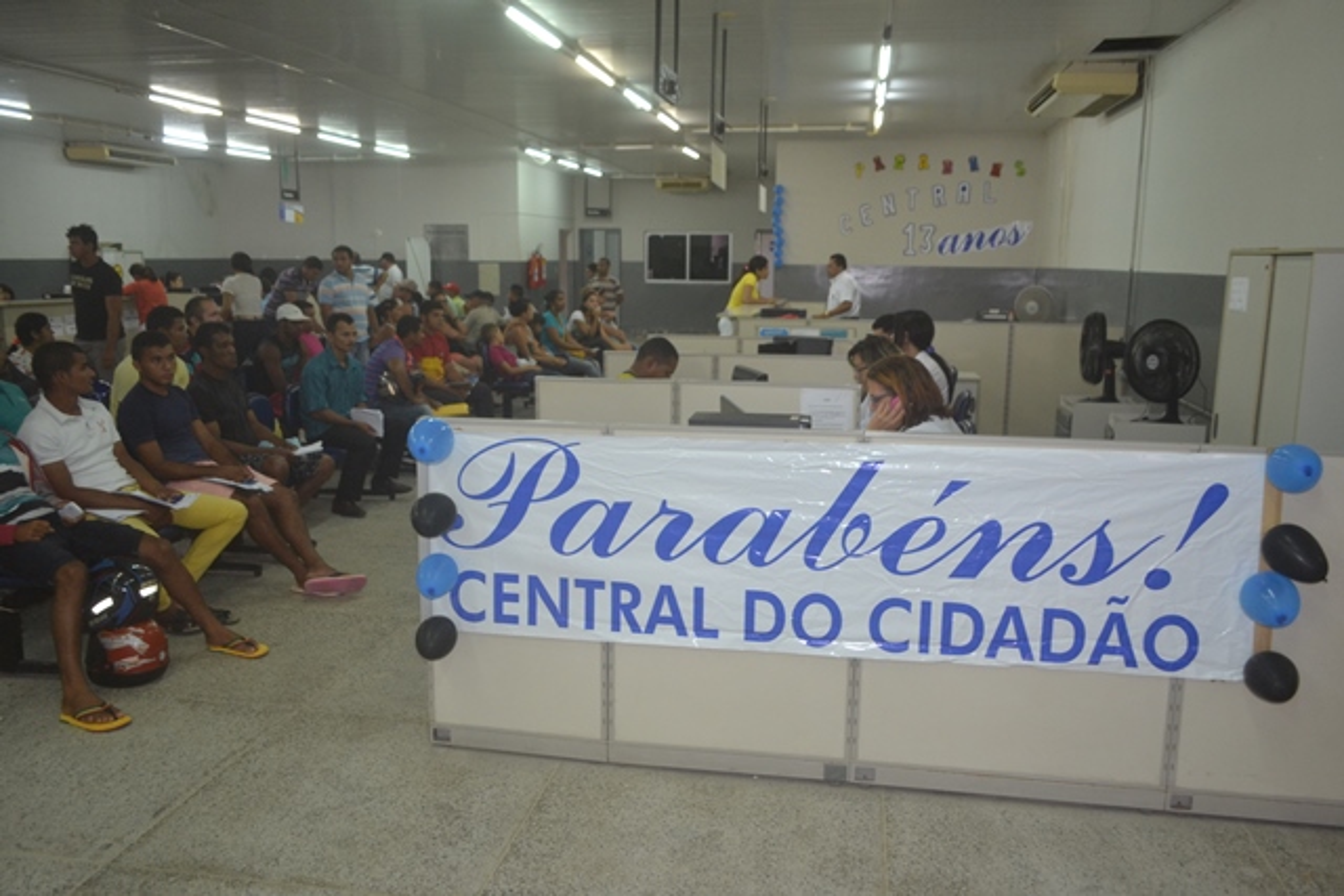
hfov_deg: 67.4
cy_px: 448
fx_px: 1008
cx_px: 672
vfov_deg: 48.0
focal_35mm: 27
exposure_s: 1/60
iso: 720
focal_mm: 18
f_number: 3.5
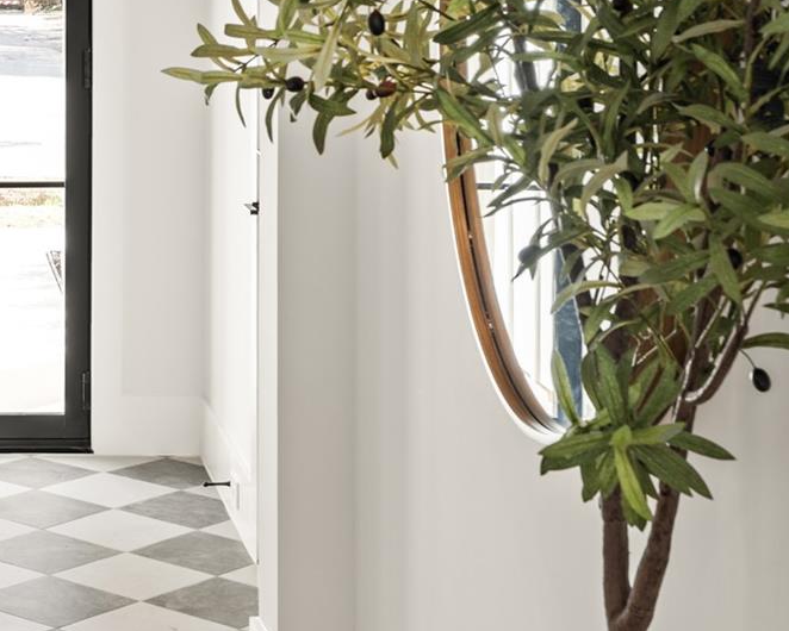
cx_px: -39
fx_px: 2102
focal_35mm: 90
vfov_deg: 16.7
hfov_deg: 20.4
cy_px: -20
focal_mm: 31
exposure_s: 1/2
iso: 200
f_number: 9
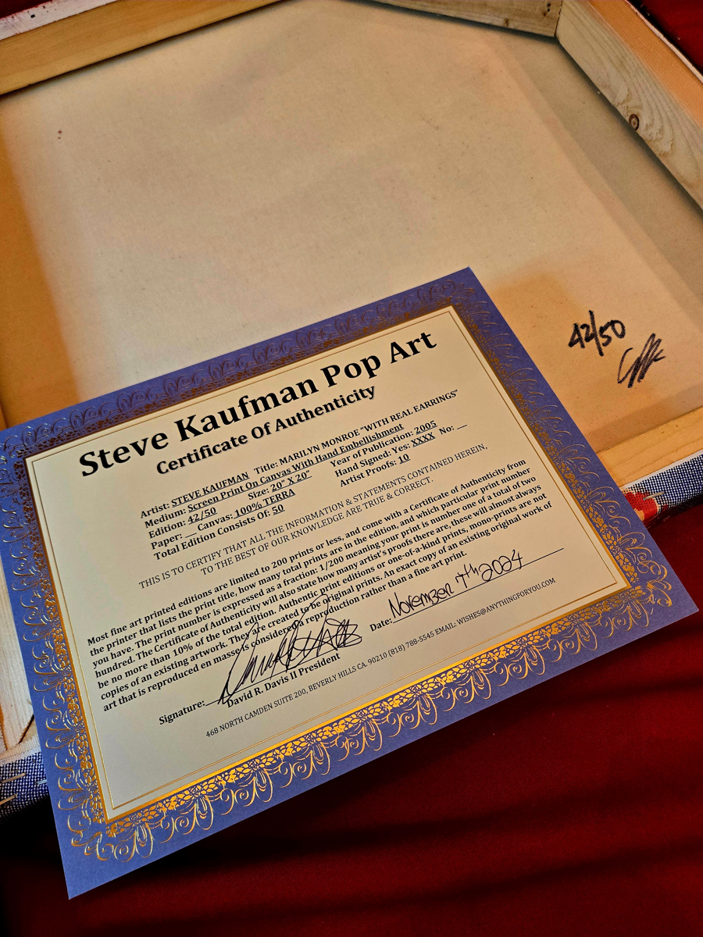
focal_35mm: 23
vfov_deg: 73.9
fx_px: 623
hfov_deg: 58.9
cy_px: 468
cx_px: 352
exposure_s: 1/120
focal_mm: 5.4
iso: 320
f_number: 1.8
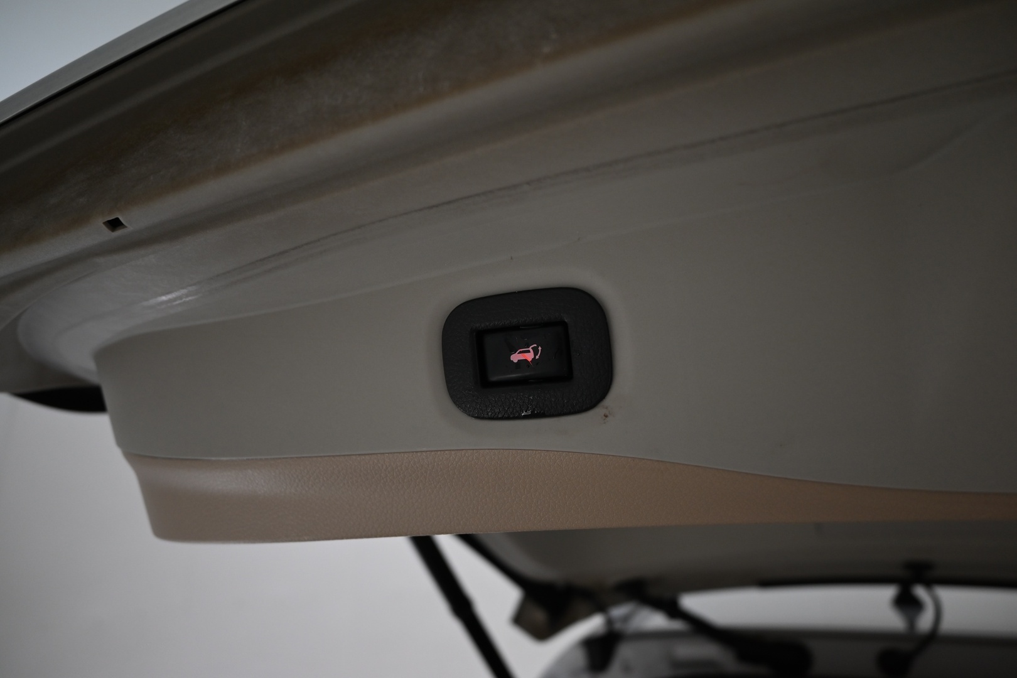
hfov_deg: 73.7
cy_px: 339
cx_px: 508
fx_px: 678
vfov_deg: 53.1
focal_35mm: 24
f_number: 4
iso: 800
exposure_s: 1/125
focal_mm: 24
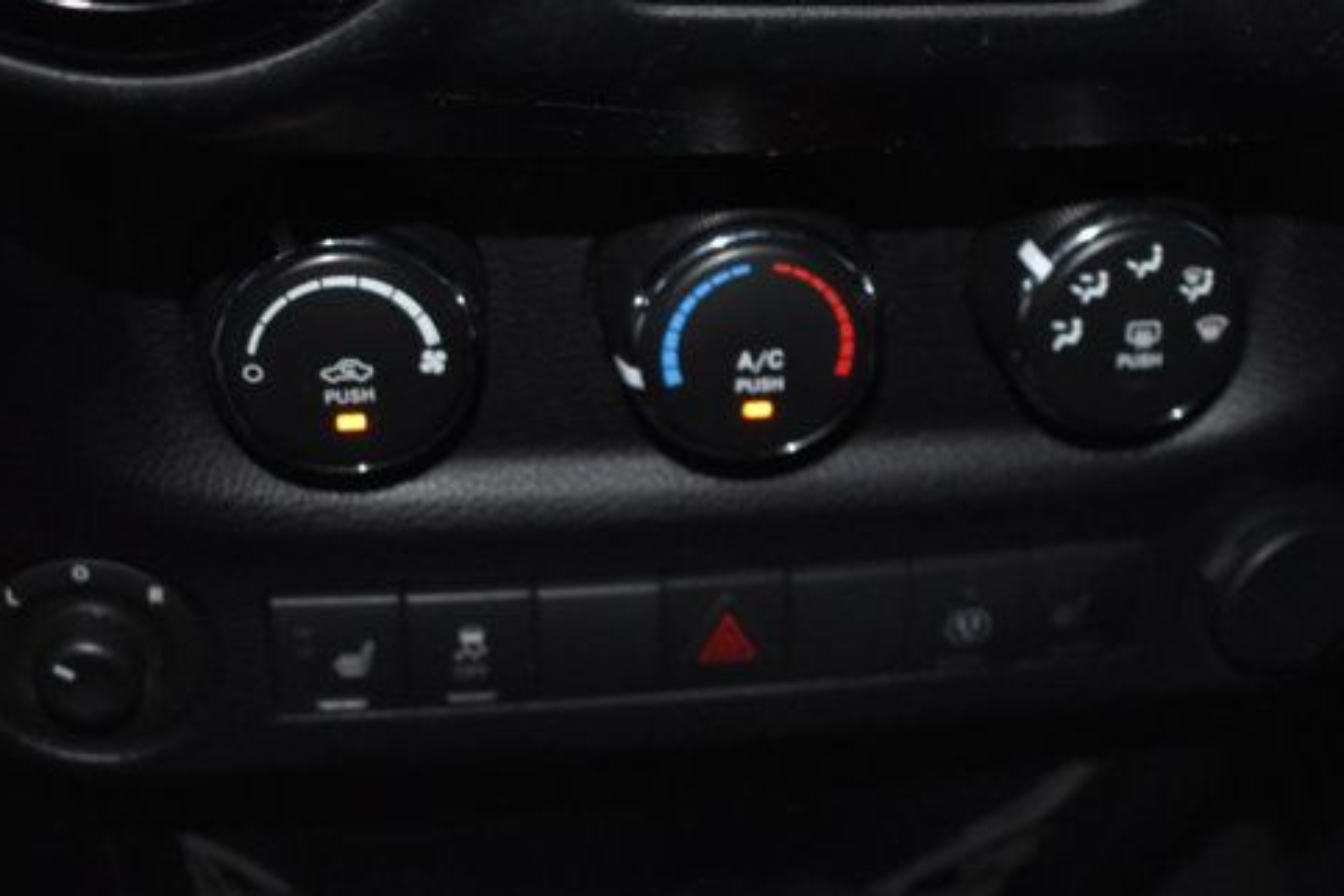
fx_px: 2613
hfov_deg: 28.4
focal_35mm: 70
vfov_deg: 18.9
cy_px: 924
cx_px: 1010
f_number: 3.8
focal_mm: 22
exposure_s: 1/60
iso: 1600
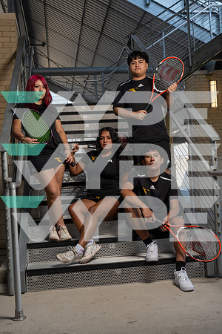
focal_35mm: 45
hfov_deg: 29.9
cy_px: 167
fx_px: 416
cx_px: 111
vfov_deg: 43.6
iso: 250
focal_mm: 45
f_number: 8
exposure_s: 1/250
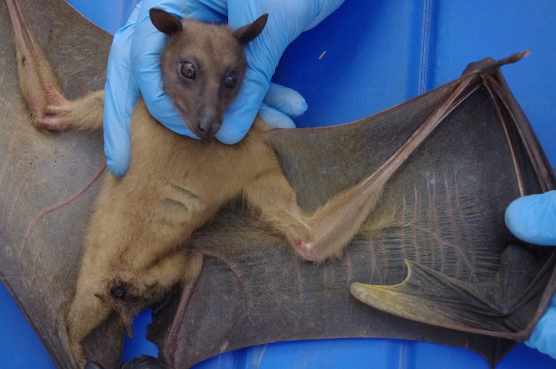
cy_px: 184
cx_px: 278
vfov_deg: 22.6
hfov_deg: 33.4
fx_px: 926
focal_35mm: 60
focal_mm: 40
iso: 1600
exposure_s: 1/320
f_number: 7.1
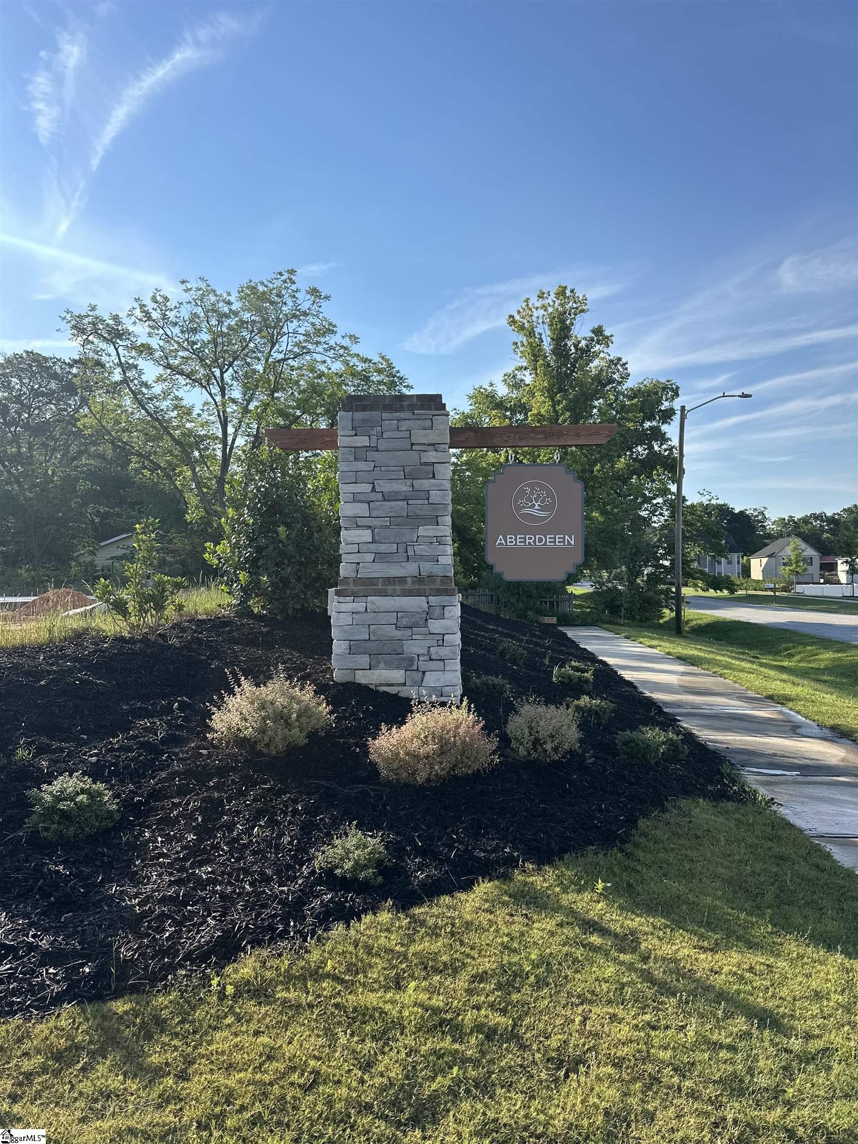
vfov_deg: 71.6
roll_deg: +0.5
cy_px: 572
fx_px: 793
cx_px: 429
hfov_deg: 56.8
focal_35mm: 24
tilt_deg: +0.8
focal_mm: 6.86
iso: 80
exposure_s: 1/4184
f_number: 1.78
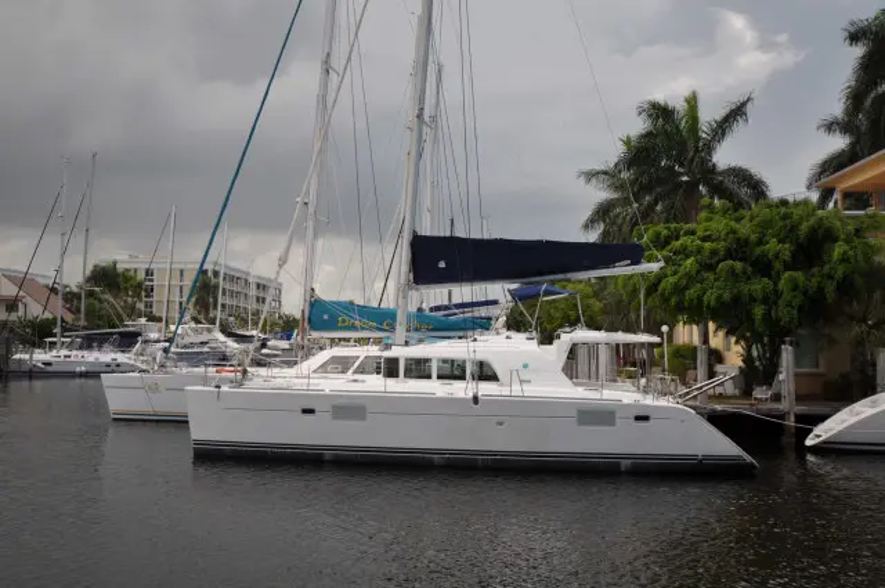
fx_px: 884
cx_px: 442
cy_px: 294
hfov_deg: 53.2
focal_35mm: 36
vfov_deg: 36.8
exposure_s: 1/1000
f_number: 4.5
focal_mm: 24
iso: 200
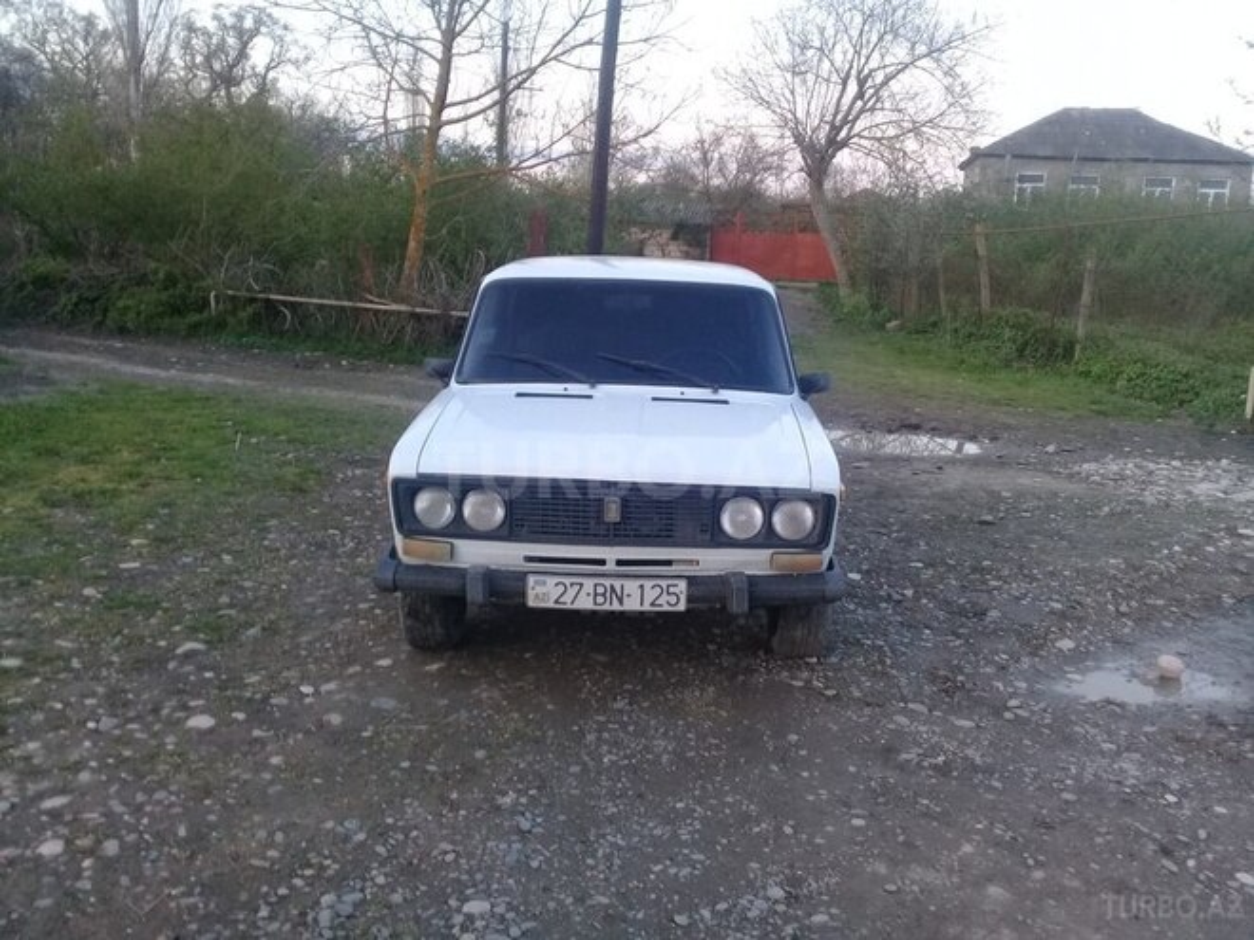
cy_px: 470
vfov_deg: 45.4
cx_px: 627
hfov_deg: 58.4
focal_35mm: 31
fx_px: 1123
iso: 64
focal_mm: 3.3
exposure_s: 1/50
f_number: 2.2
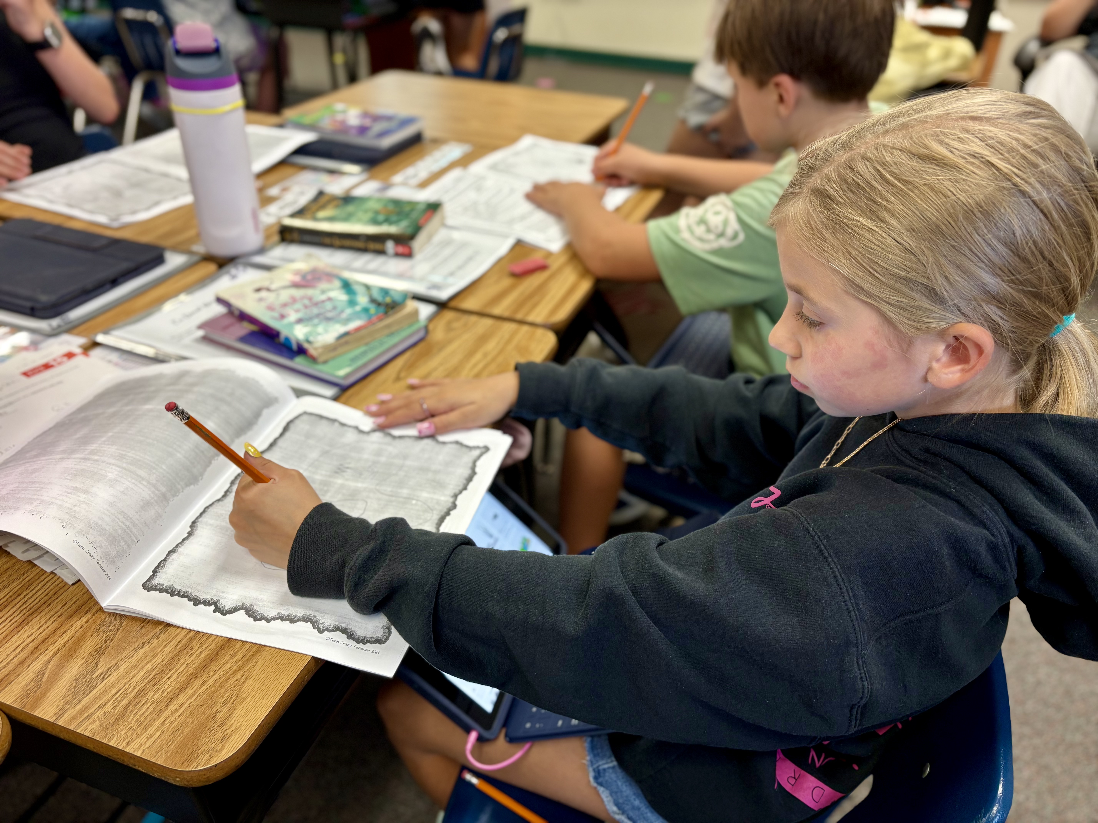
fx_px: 825
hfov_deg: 67.3
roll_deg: -0.8
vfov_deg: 53.1
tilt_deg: -33.7
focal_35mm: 26
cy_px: 412
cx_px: 549
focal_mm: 5.96
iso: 100
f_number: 1.6
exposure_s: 1/60
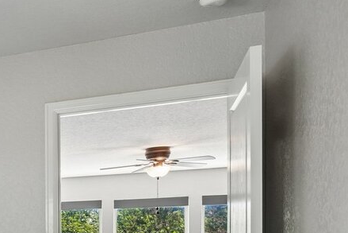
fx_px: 570
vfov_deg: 21.5
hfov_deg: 21.4
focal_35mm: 59
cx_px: -287
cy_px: 272
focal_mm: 16
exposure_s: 1/20
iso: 400
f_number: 8
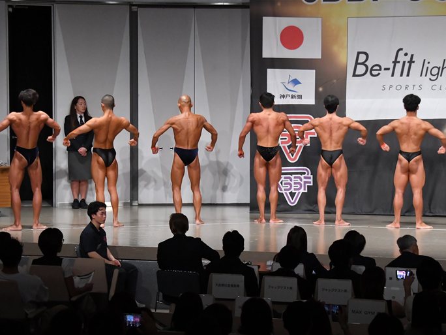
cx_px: 211
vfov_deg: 13.3
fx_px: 1430
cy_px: 168
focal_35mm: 111
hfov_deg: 17.7
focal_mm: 68
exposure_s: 1/400
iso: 6400
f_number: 5.6
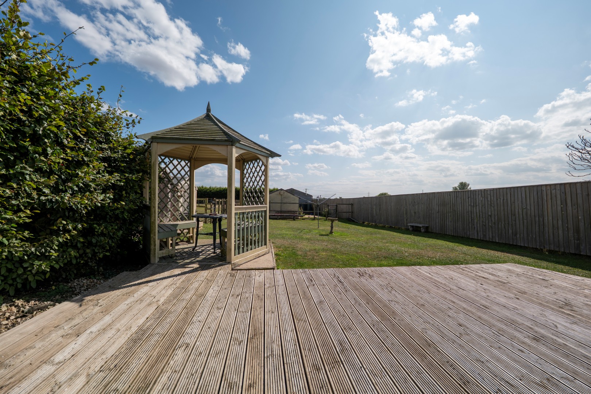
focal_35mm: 14
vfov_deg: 81.2
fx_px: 230
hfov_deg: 104.3
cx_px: 296
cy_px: 197
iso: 64
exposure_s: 1/1600
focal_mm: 14
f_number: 4.5
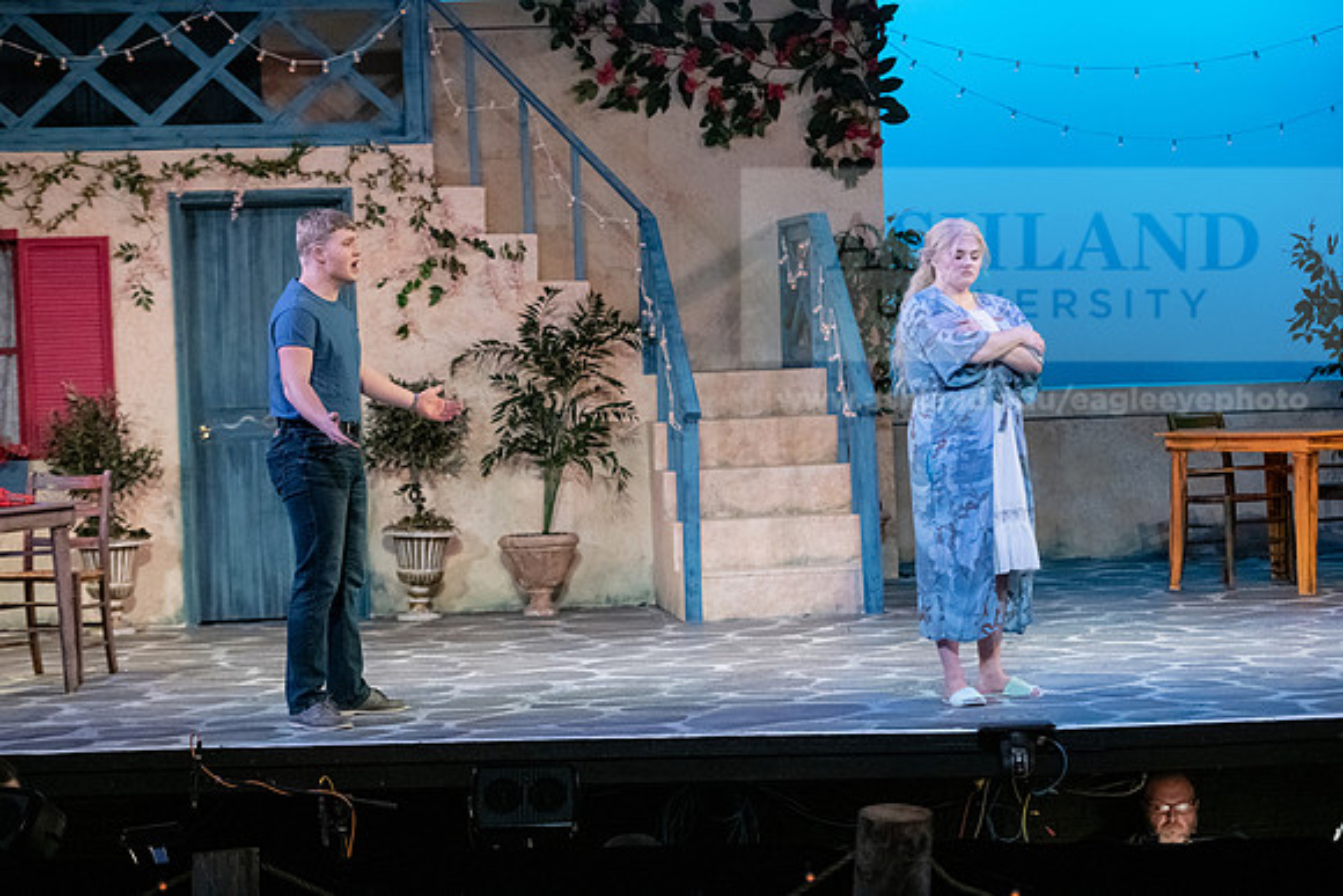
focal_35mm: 100
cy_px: 448
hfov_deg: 20.4
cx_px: 672
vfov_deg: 13.7
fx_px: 3731
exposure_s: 1/320
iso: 4000
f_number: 3.2
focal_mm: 100
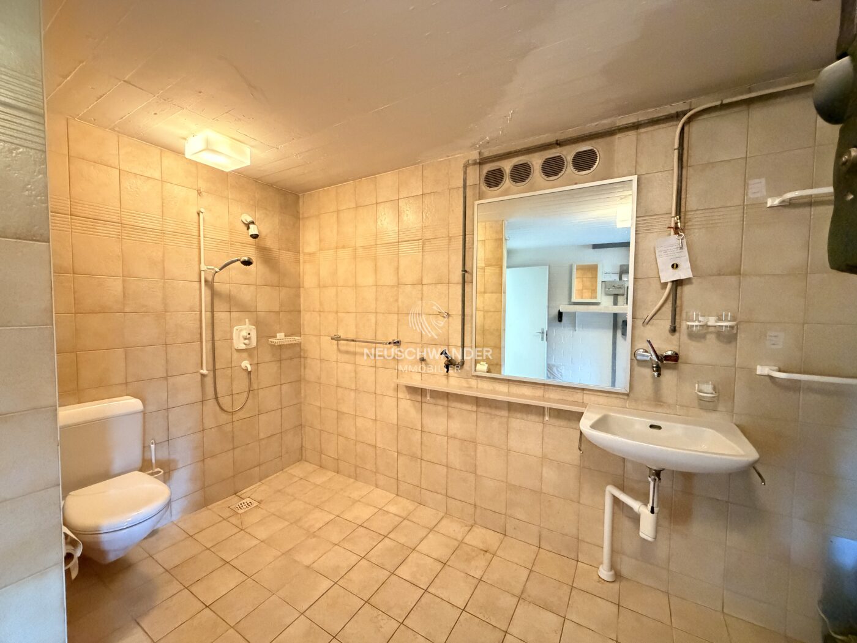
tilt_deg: -1.7
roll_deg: -0.1
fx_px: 347
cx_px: 428
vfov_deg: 85.7
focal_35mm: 14
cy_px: 322
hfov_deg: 102.1
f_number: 2.2
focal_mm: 2.22
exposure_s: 1/33
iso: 1250
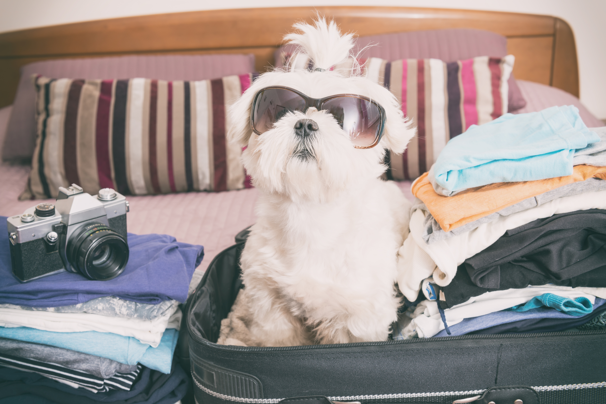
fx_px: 707
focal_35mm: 42
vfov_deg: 31.9
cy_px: 202
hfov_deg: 46.4
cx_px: 303
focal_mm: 42
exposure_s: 1/125
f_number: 8
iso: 160
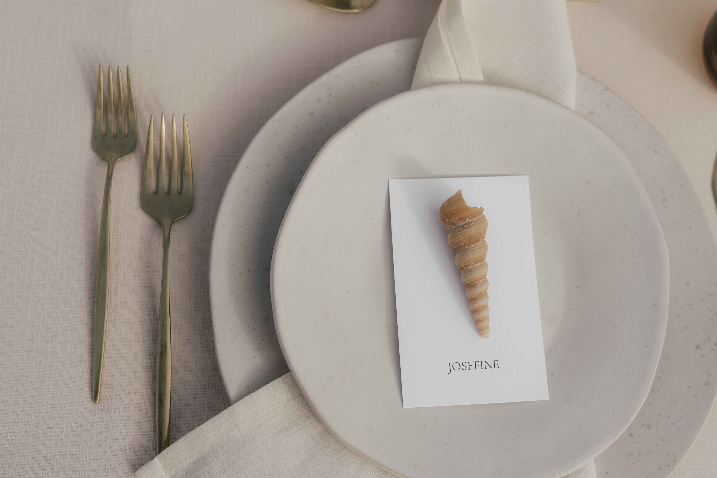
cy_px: 239
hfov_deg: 40.3
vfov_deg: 27.5
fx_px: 976
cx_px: 358
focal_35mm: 49
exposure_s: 1/2500
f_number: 3.2
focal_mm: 49
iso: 100
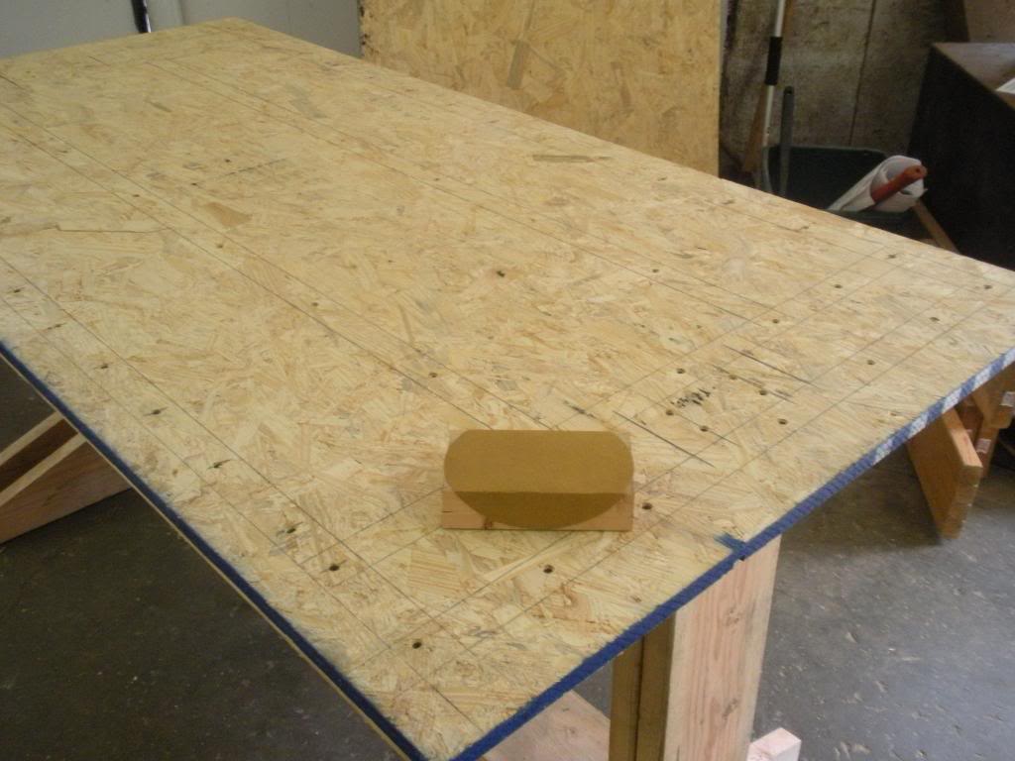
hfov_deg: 51.4
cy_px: 380
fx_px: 1056
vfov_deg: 39.7
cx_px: 508
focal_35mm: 36
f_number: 3.5
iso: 400
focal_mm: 6.3
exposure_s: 1/43
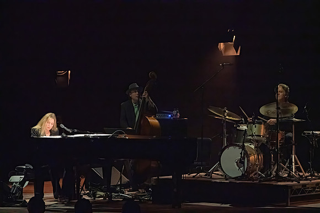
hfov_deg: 12.2
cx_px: 160
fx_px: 1494
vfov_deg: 8.2
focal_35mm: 168
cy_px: 106
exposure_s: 1/320
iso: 25600
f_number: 6.3
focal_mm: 168
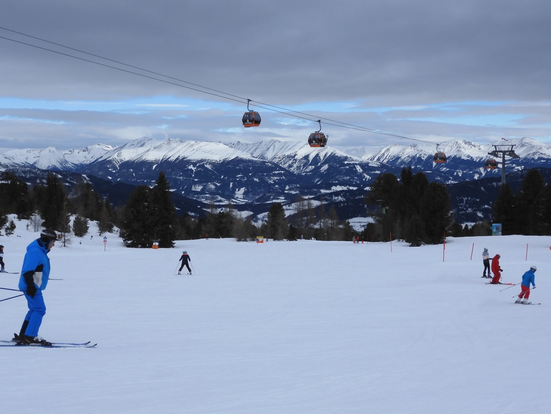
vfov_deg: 33.6
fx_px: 684
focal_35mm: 43
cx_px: 280
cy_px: 203
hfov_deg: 43.8
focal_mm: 7.5
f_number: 4
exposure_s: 1/1250
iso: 100
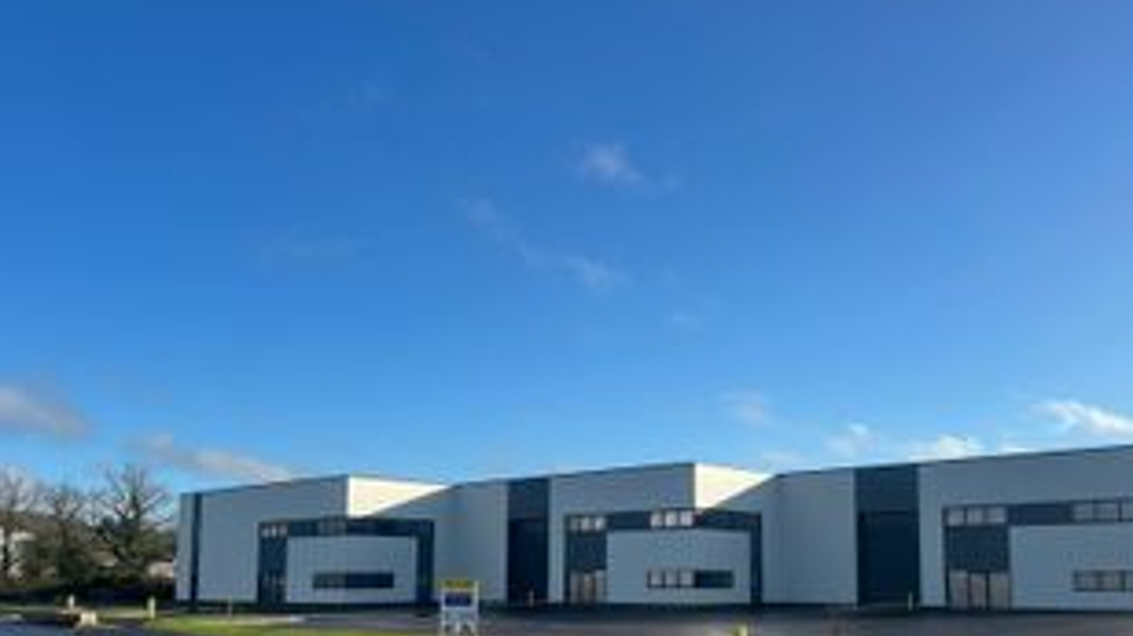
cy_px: 485
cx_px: 673
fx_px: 1021
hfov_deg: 57.6
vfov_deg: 33.8
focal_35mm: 34
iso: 80
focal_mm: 6.86
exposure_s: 1/4545
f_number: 1.78
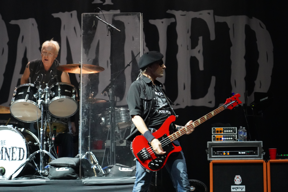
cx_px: 144
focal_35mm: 96
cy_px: 96
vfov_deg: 14.3
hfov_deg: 21.2
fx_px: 768
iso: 12800
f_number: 4
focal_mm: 96
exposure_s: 1/125
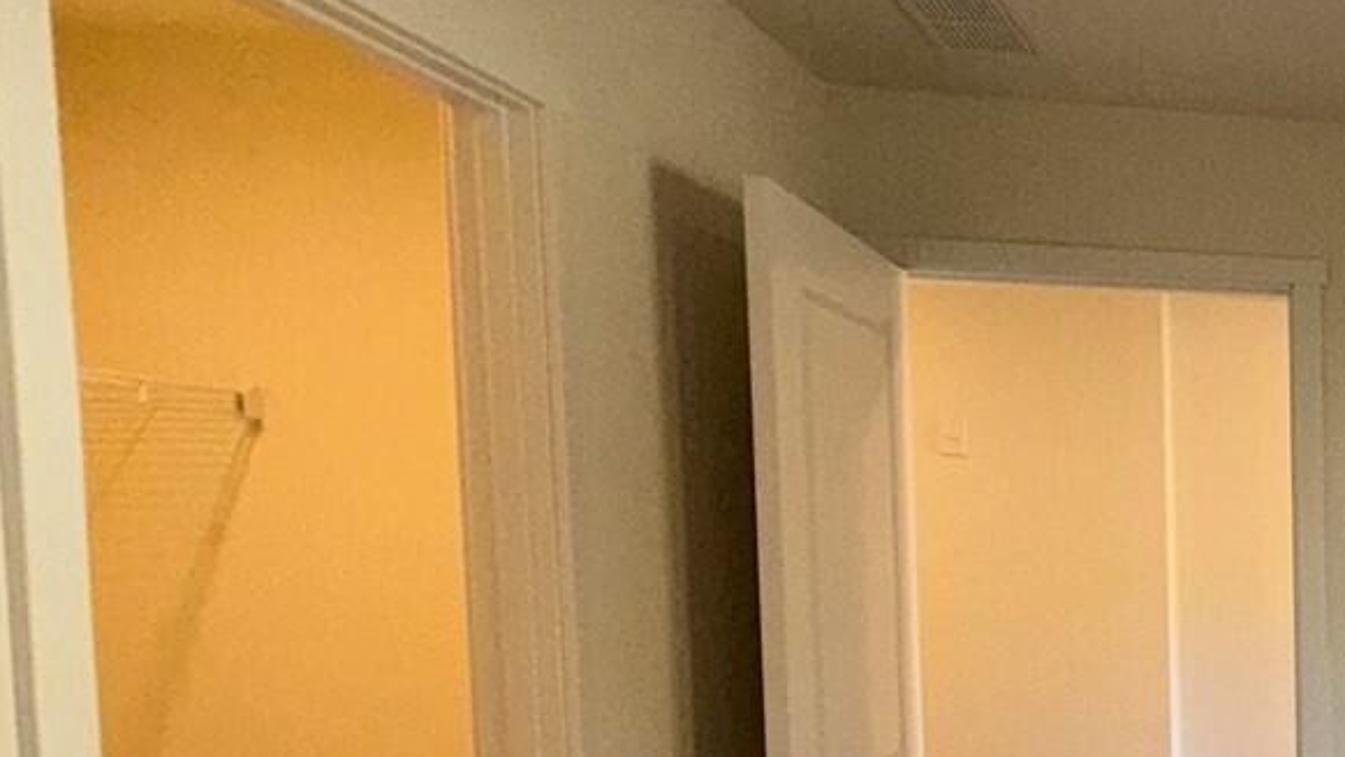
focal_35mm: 42
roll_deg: -0.5
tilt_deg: -3.1
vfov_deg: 27.5
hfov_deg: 33.9
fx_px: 1498
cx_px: 1769
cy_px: 660
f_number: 2.2
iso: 80
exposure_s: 1/120
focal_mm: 2.22
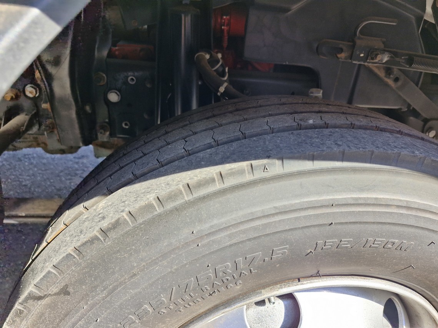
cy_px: 164
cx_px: 219
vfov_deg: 58.9
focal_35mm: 23
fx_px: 291
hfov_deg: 73.9
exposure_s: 1/197
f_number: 1.8
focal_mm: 5.54
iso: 50
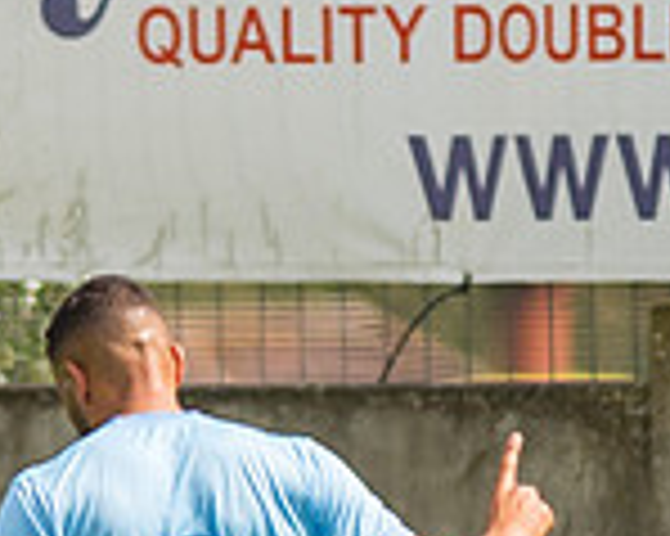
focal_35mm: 3042
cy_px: 858
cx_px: 292
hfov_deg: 0.6
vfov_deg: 0.5
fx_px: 60282
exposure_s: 1/2000
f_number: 2.8
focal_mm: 300
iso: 100
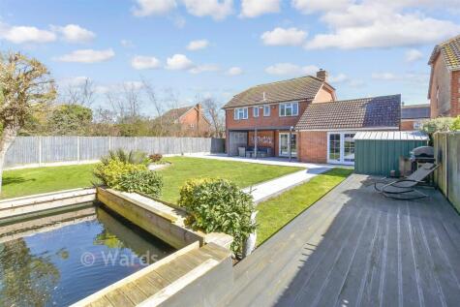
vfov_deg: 77.4
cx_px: 230
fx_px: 192
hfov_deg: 100.4
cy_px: 154
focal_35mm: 15
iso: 160
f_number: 8
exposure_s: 1/200
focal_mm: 10
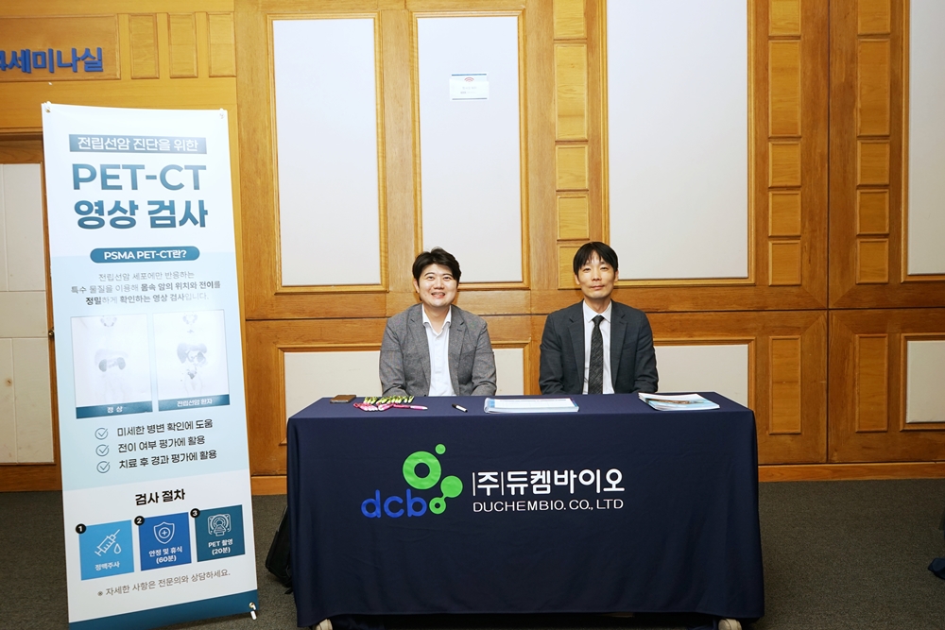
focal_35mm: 29
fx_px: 761
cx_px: 472
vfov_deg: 45.0
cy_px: 315
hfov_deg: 63.7
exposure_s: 1/100
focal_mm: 29
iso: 400
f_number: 7.1
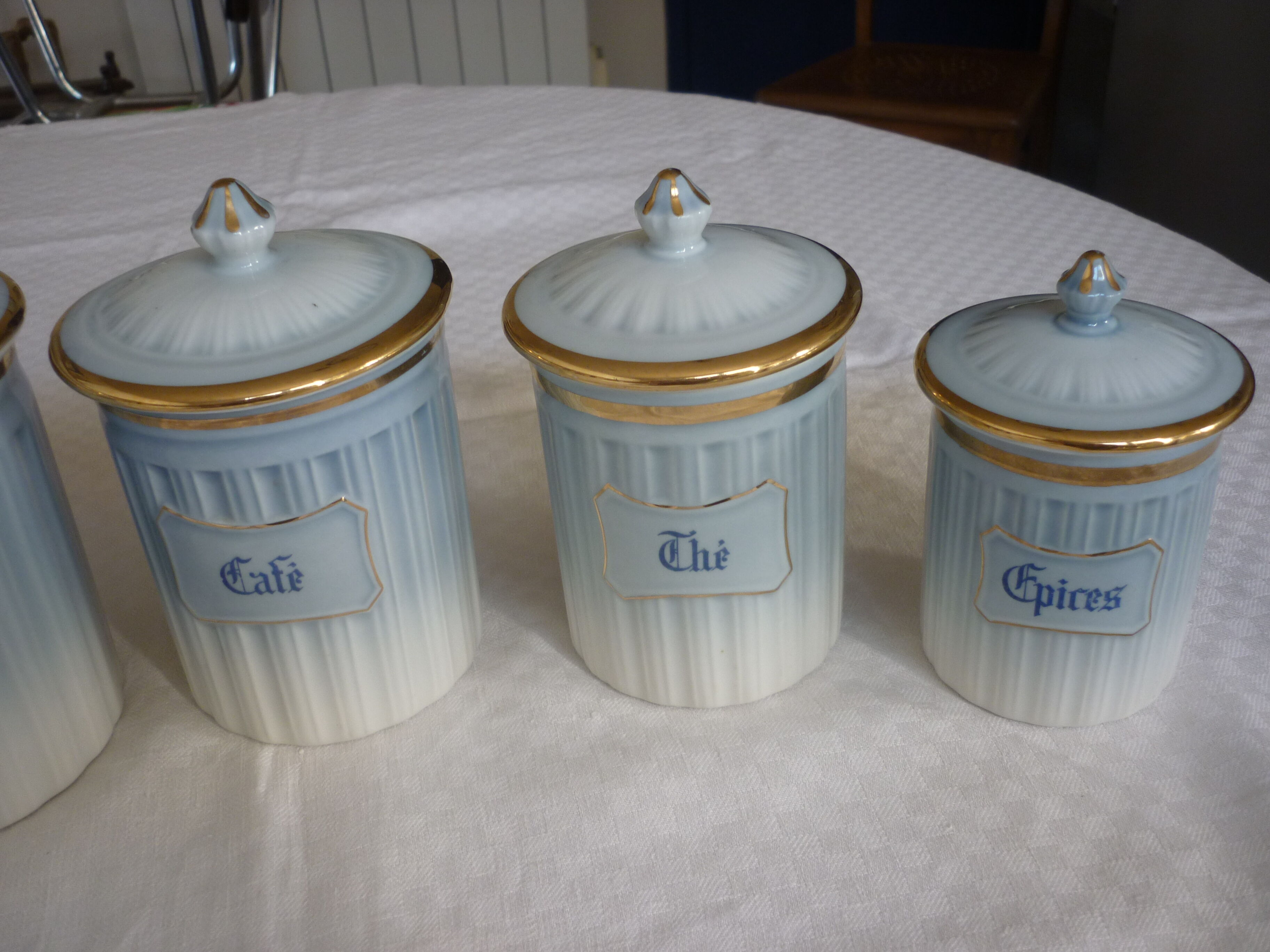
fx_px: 1211
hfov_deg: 55.4
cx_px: 635
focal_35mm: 33
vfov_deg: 42.9
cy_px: 476
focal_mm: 5.5
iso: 100
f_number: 2.8
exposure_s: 1/30
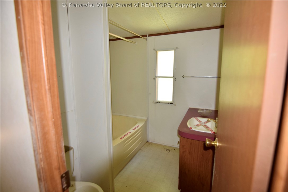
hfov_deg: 90.0
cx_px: 144
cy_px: 96
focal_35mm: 18
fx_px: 144
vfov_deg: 67.4
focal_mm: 12
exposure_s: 1/60
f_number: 3.5
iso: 800
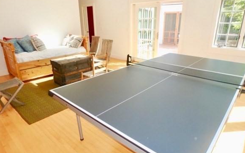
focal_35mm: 23
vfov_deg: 53.0
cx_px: 124
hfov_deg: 77.1
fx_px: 154
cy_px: 83
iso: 125
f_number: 3.5
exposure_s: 1/80
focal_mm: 3.7
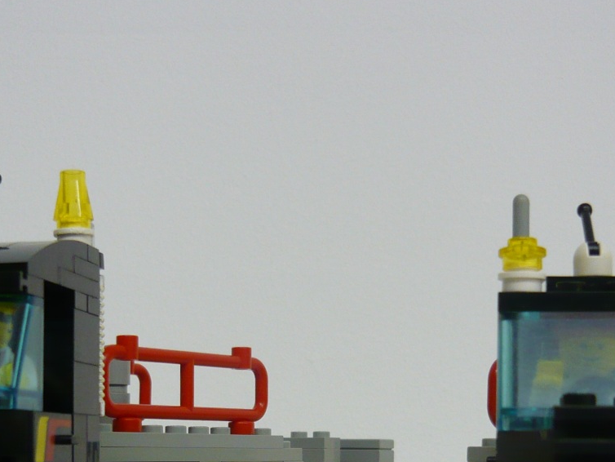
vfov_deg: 20.4
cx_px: 284
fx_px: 1244
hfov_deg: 27.8
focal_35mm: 70
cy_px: 448
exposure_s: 1/30
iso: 200
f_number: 2.8
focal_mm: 5.5
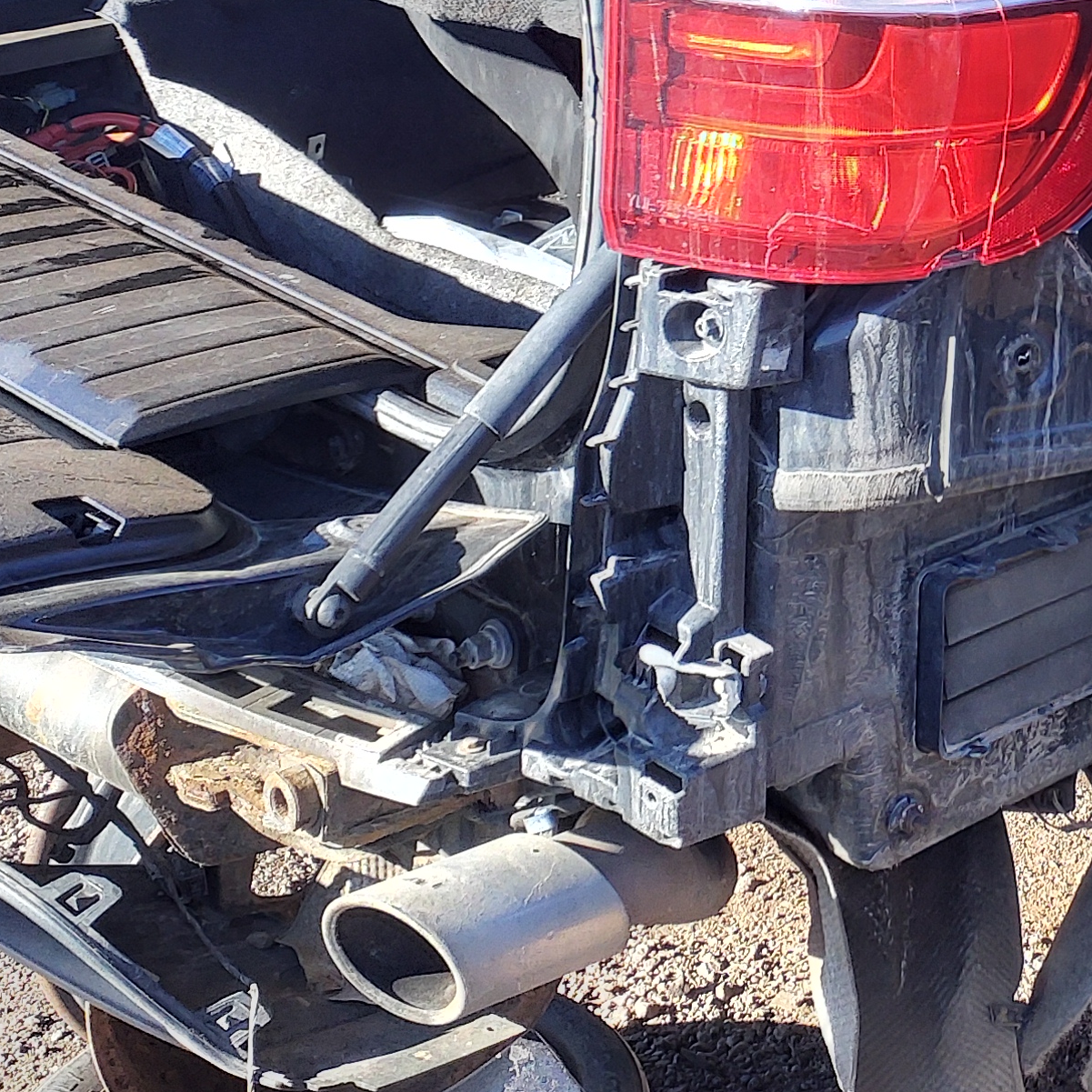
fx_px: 2820
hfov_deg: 20.9
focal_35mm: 79
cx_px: 1201
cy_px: -5
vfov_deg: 21.2
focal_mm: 3.58
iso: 50
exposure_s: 1/120
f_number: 1.9
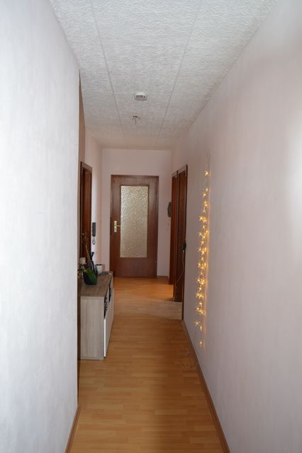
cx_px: 151
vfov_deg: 67.4
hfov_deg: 47.9
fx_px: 340
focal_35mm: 27
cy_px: 226
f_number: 3.5
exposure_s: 1/60
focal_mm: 18
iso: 500
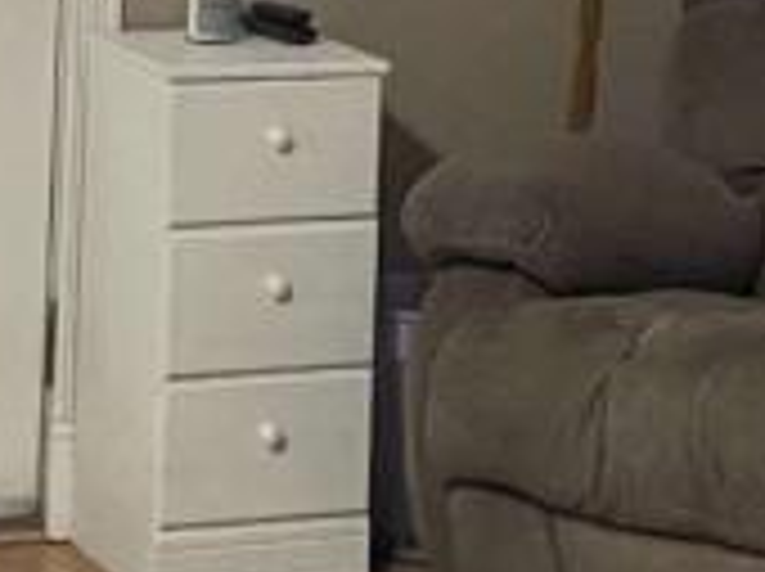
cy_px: -383
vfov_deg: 7.8
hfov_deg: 10.8
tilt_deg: -1.9
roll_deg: -1.6
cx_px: 400
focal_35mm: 184
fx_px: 4061
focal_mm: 4.2
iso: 160
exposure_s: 1/60
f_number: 1.6
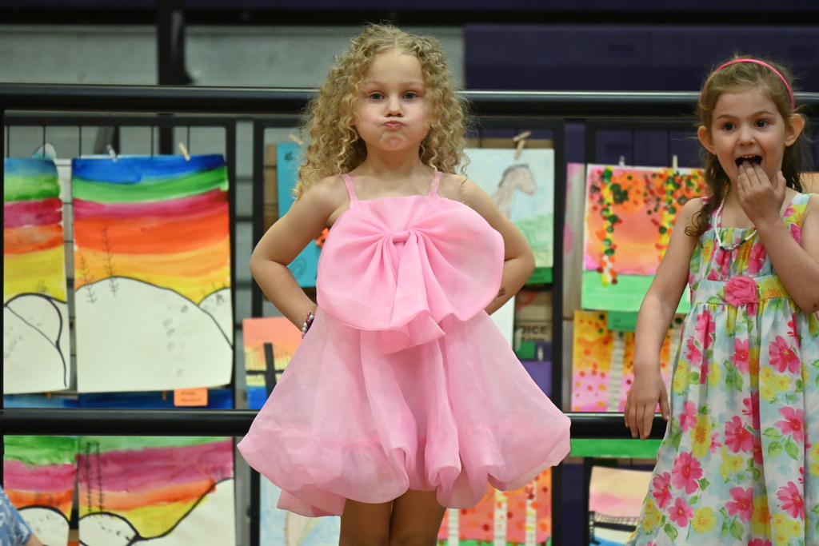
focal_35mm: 375
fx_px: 8532
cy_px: 273
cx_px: 410
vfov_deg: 3.7
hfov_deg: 5.5
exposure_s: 1/160
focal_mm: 250
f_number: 6.3
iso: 3200
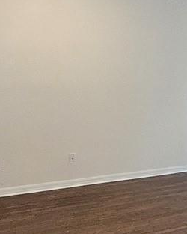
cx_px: 273
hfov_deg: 20.4
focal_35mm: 65
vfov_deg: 28.9
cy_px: 154
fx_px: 449
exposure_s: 1/60
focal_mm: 1.74
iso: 400
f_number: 2.2
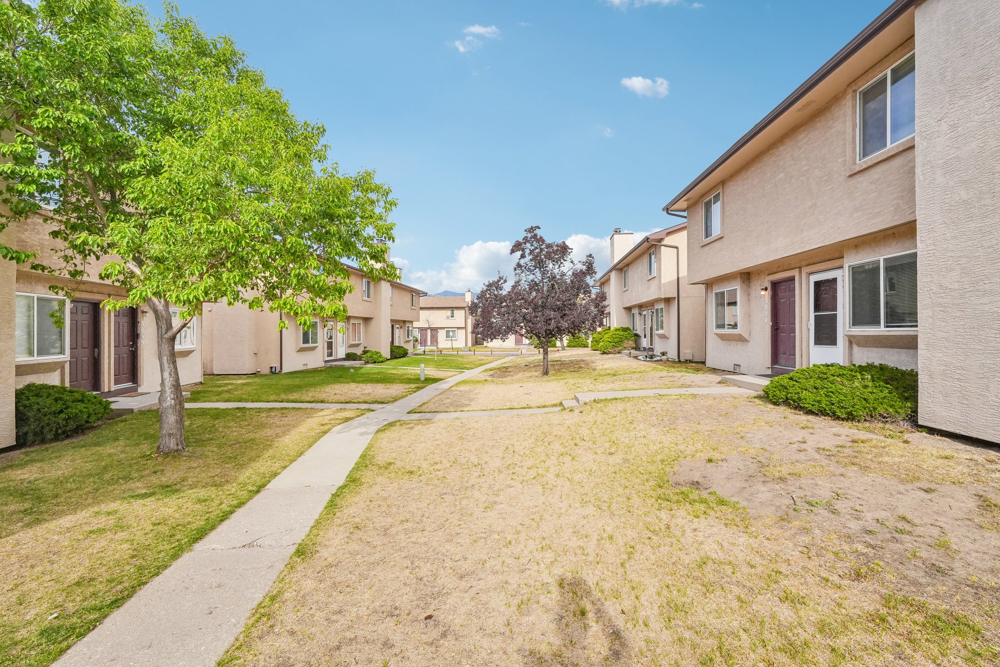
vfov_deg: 77.3
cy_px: 334
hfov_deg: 100.4
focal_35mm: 15
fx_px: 417
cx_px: 500
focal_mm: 10
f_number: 8
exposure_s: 1/1000
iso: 800
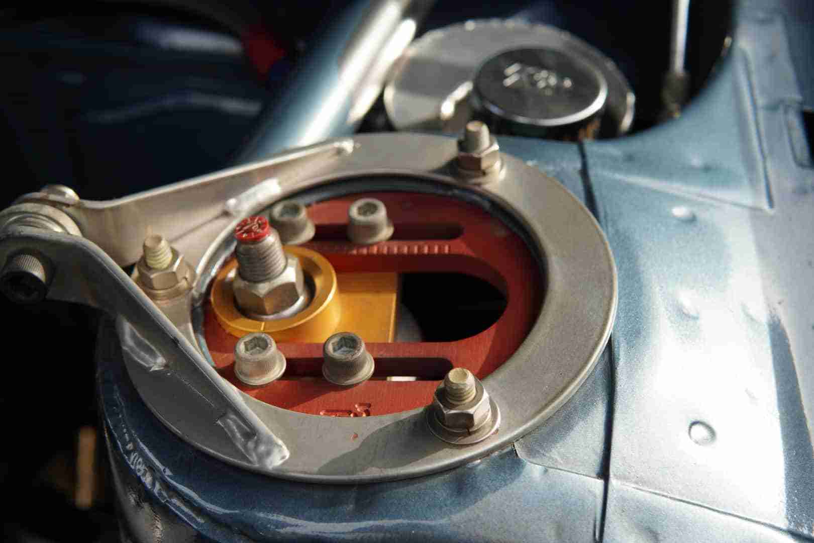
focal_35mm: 45
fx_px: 1017
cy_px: 272
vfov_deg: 29.9
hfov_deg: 43.6
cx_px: 407
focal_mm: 30
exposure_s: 1/80
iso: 100
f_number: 4.5
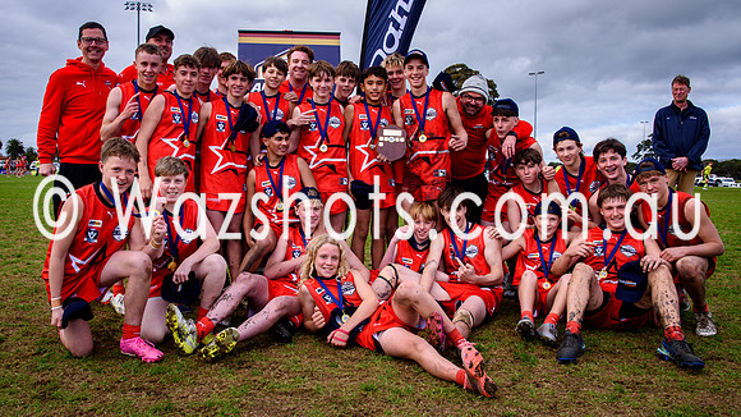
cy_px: 219
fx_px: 606
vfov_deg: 37.9
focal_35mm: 31
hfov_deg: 62.8
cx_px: 347
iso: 100
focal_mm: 18
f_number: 5.6
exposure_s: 1/160
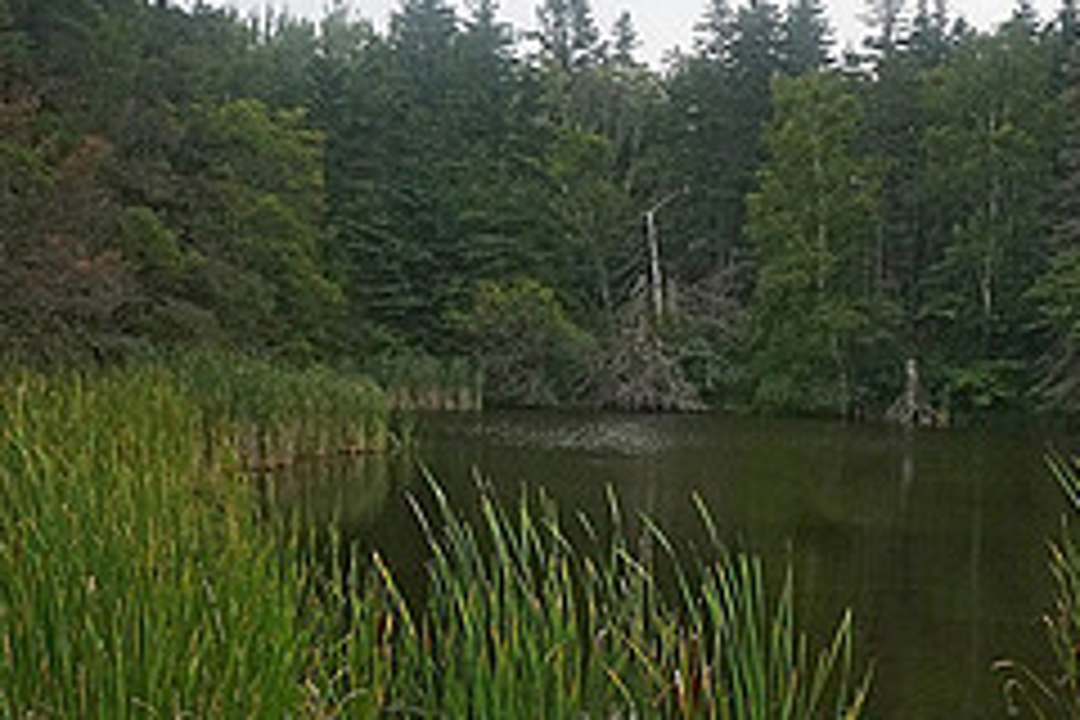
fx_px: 1740
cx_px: 639
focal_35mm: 58
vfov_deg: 23.3
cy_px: 452
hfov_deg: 34.4
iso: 1000
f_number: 11
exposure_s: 1/400
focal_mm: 16
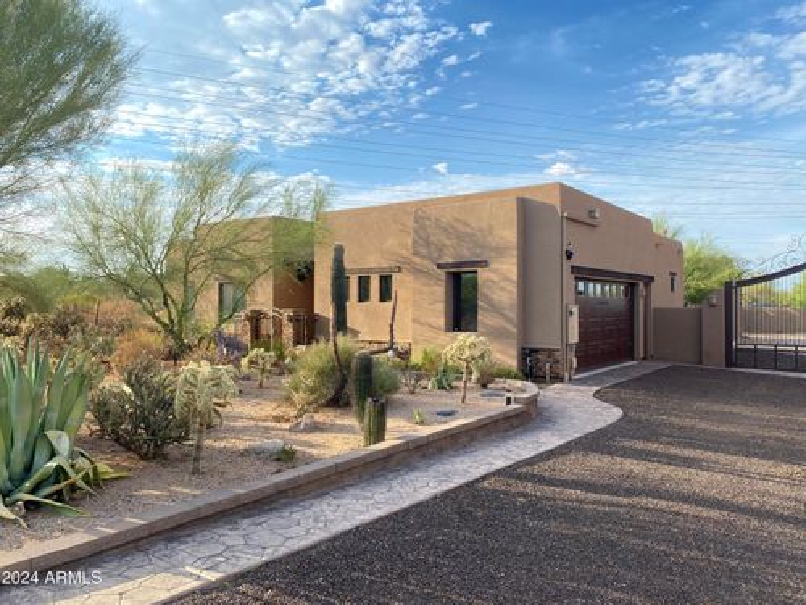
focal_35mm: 26
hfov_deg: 67.3
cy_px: 302
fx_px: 605
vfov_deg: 53.1
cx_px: 403
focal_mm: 4.25
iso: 32
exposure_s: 1/375
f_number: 1.8
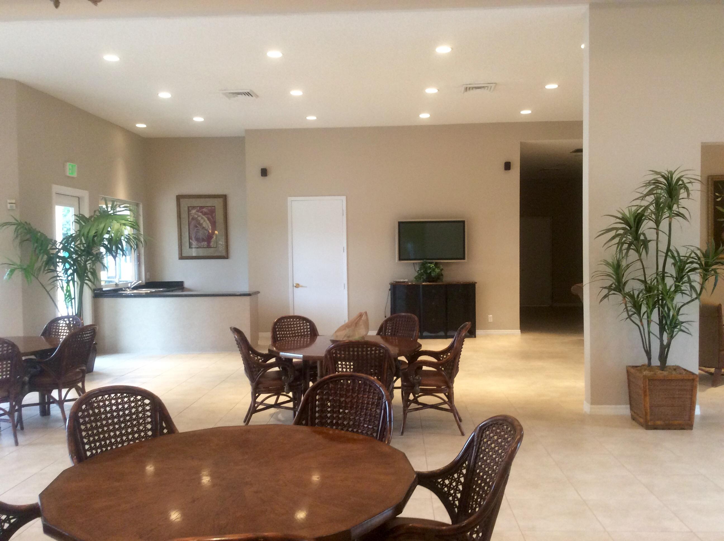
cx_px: 362
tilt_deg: -3.7
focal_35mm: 32
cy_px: 270
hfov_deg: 56.9
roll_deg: +1.4
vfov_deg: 44.1
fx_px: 668
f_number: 2.4
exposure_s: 1/24
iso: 100
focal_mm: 3.3
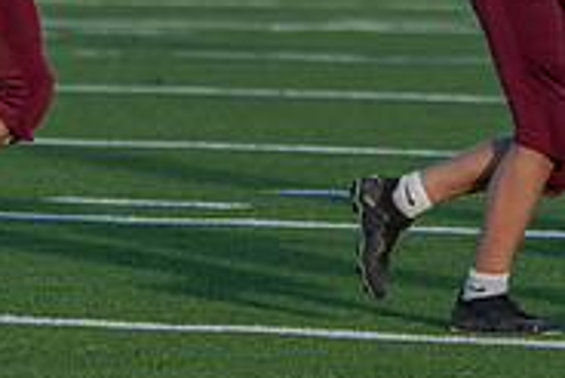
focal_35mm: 855
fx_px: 13429
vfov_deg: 1.6
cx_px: 482
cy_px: -112
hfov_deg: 2.4
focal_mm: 271
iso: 640
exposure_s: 1/1250
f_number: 5.6
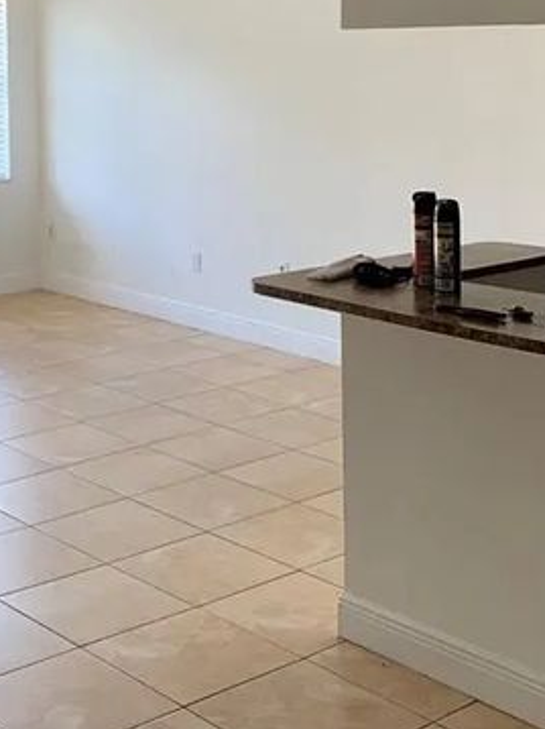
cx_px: 73
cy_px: 152
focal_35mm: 62
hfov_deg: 23.1
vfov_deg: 30.5
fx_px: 1303
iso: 100
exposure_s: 1/74
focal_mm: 4.25
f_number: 1.8
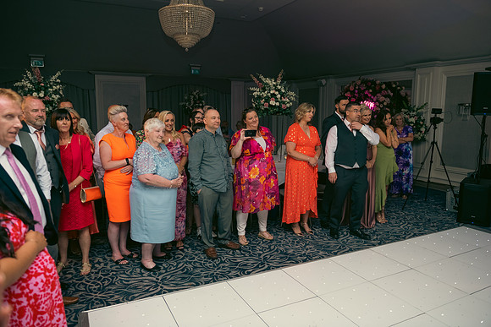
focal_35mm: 26
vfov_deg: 49.6
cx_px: 246
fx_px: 355
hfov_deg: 69.4
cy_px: 164
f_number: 3.5
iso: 640
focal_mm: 26
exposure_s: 1/160
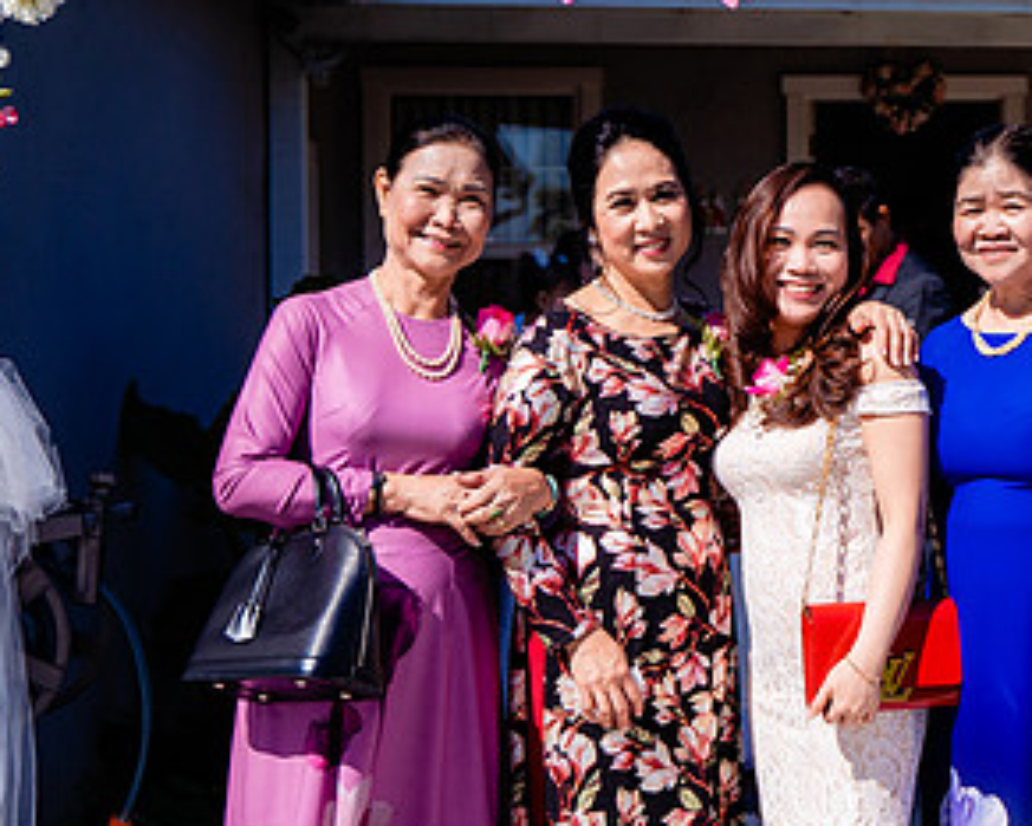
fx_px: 2108
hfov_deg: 27.1
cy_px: 460
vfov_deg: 22.2
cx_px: 775
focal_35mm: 69
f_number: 2.8
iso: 80
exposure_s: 1/4000
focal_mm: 31
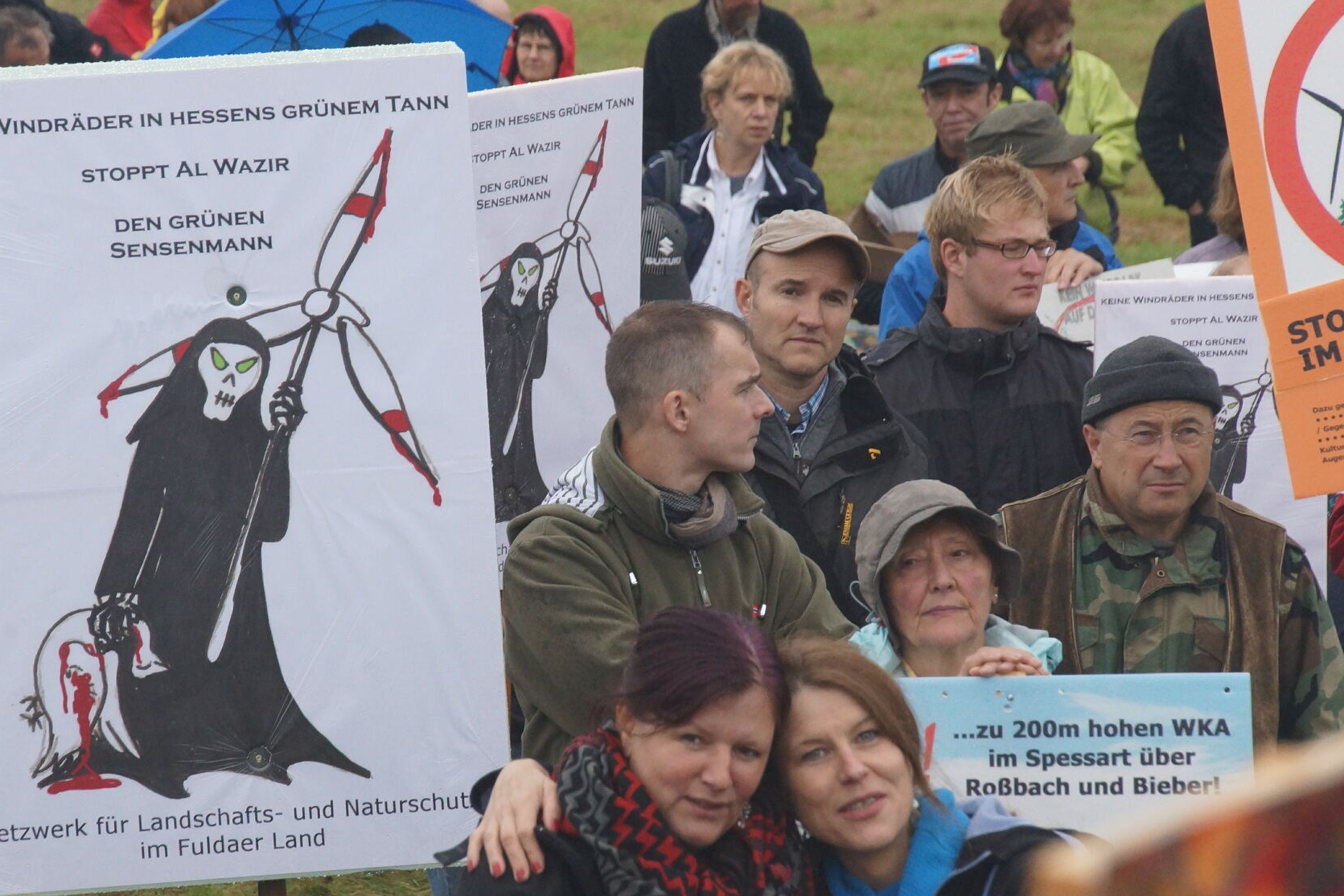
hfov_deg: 8.7
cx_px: 517
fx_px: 8847
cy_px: 503
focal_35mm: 237
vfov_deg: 5.8
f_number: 8
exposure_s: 1/750
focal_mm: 110
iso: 800
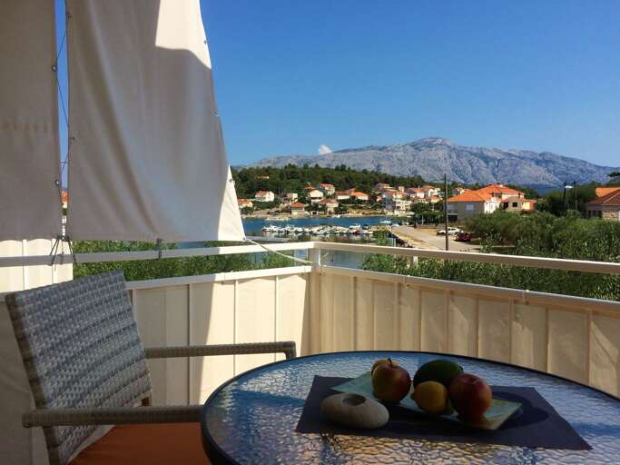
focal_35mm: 29
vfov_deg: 48.2
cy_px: 232
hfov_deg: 61.7
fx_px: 519
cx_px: 310
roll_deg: +0.2
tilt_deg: -1.4
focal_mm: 4.15
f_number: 2.2
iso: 32
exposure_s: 1/3165
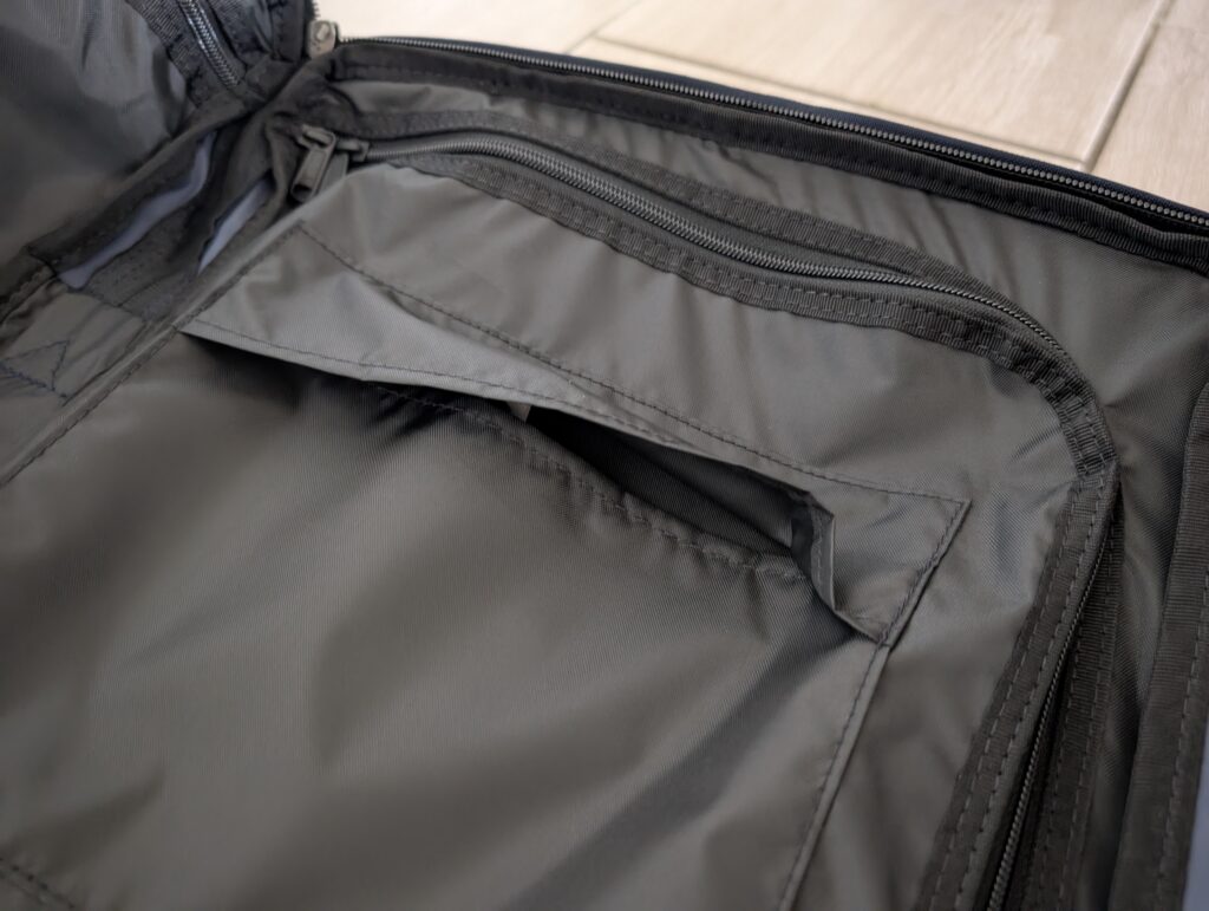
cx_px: 604
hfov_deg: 71.5
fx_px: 839
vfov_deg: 56.9
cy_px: 456
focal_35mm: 24
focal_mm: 6.9
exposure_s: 1/14.9
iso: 919
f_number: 1.68
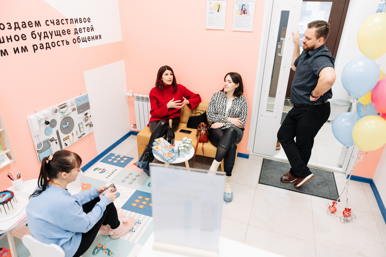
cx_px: 193
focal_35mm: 24
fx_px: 257
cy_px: 128
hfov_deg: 73.7
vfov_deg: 53.1
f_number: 3.5
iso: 500
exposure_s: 1/80
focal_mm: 24
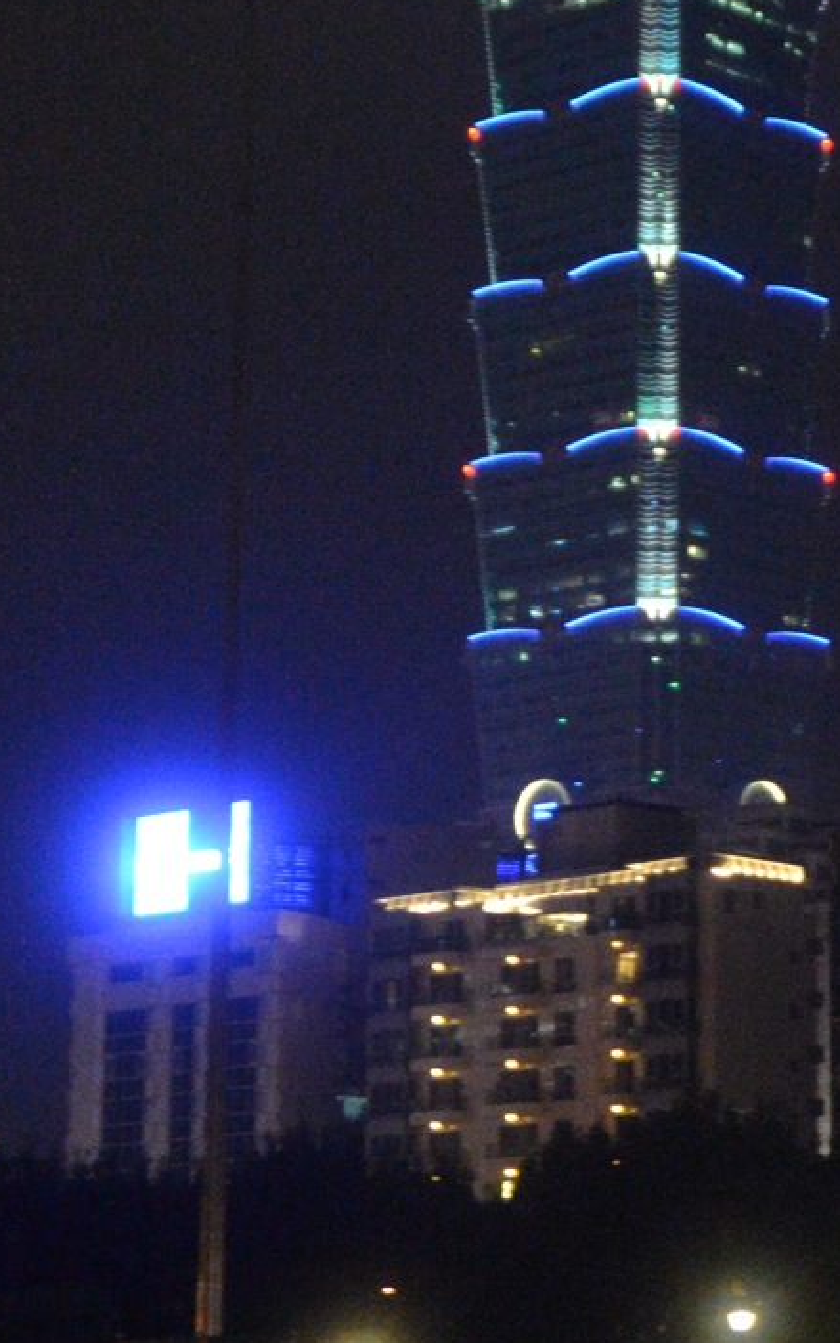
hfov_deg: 11.4
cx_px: 1191
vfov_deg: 18.7
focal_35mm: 111
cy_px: 526
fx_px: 4082
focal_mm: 25
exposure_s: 1/30
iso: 3200
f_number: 3.8
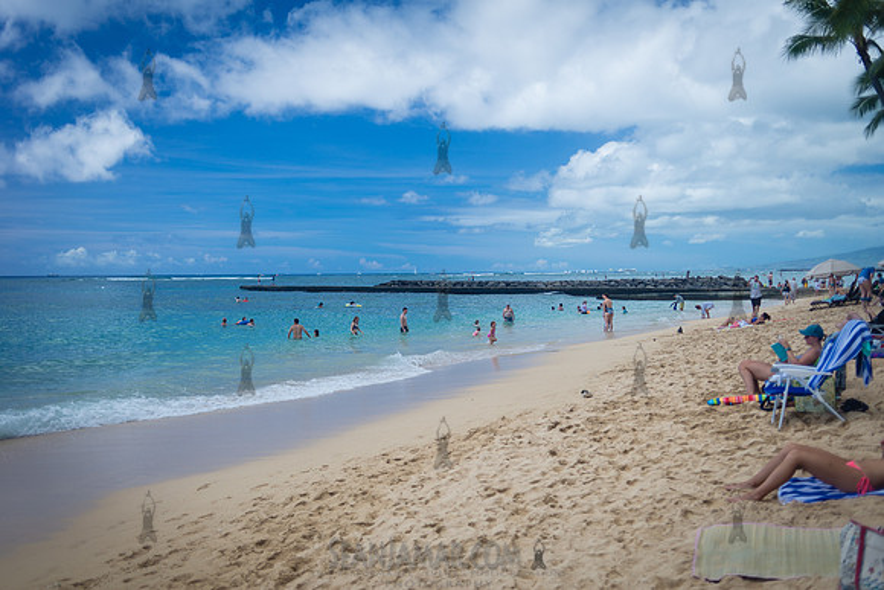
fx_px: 860
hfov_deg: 54.4
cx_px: 442
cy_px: 295
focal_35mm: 35
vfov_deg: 37.9
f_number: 2.5
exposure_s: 1/1600
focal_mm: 35
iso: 100
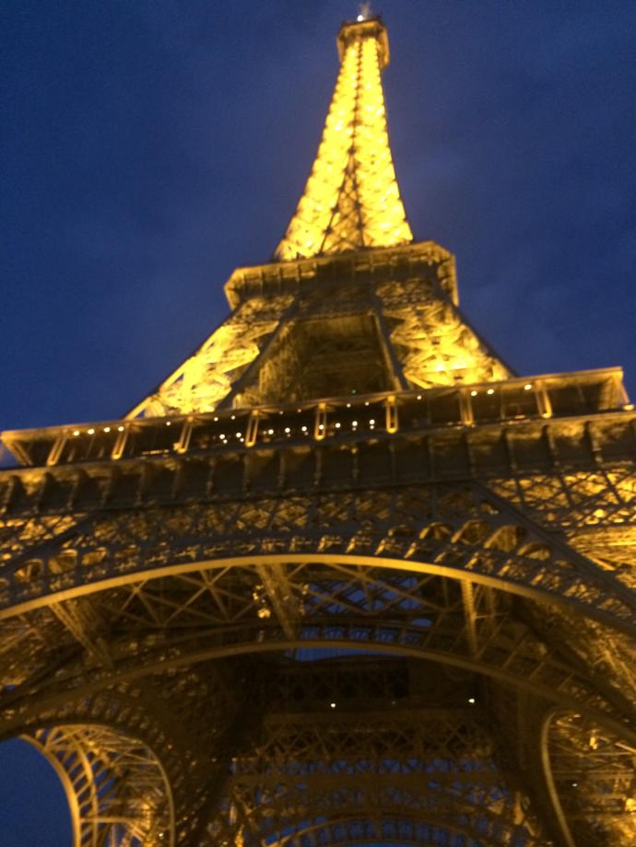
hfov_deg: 46.8
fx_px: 735
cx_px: 318
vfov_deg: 60.0
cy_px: 424
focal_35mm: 30
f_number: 2.2
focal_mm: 4.12
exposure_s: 1/15
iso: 320
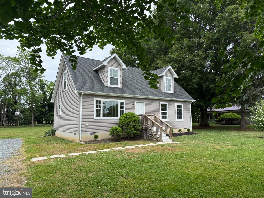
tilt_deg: +7.5
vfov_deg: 56.8
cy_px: 99
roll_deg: +1.1
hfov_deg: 71.6
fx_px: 183
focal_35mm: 24
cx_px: 132
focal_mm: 6.76
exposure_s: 1/2299
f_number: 1.78
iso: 100
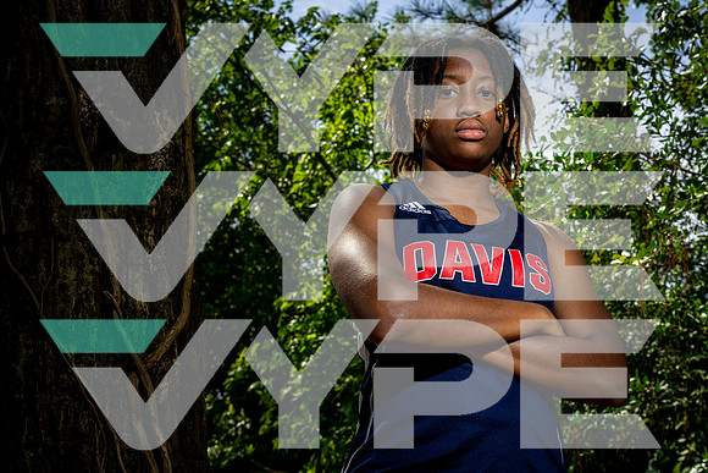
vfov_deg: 24.2
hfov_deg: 35.6
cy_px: 236
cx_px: 354
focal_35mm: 56
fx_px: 1102
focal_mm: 56
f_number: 10
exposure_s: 1/125
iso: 100
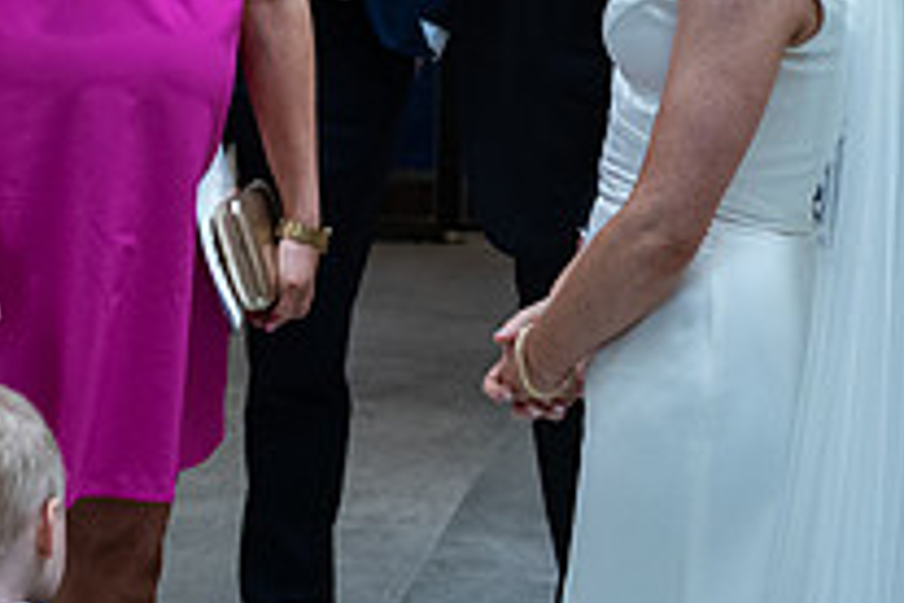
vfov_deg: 9.2
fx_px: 3666
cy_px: -168
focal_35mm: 146
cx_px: 284
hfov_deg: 14.0
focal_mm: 52
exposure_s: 1/160
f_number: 3.5
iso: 800
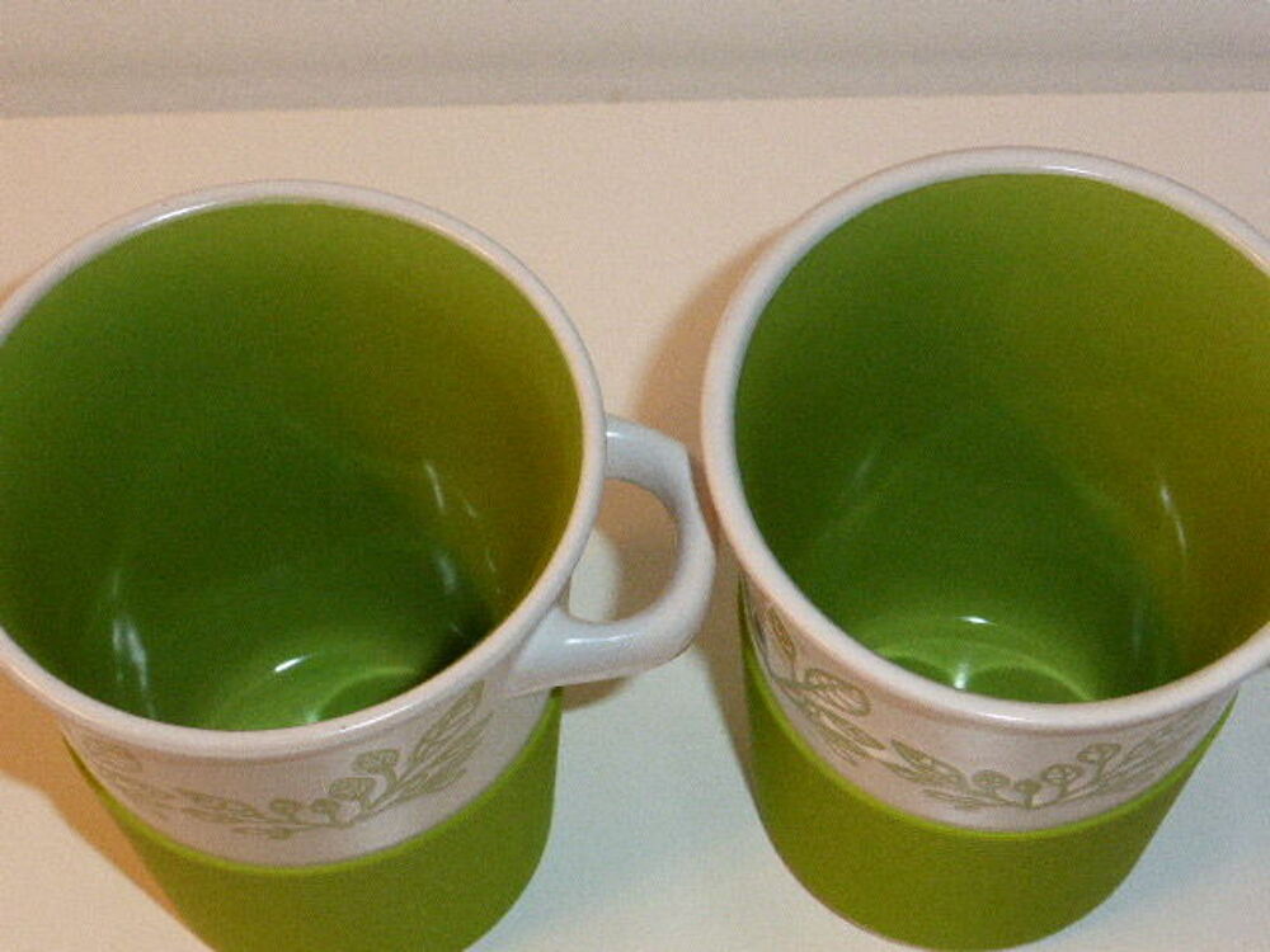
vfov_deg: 21.3
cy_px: 476
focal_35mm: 69
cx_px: 635
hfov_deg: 28.2
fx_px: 2531
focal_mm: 11.7
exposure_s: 1/60
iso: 640
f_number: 4.9
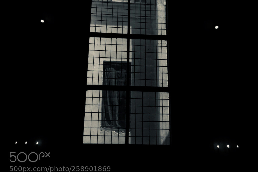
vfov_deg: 30.9
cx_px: 127
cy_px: 11
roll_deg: +0.4
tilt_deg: +19.9
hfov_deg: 47.4
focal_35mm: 41
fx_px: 294
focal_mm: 4.15
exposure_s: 1/599
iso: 32
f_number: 2.2
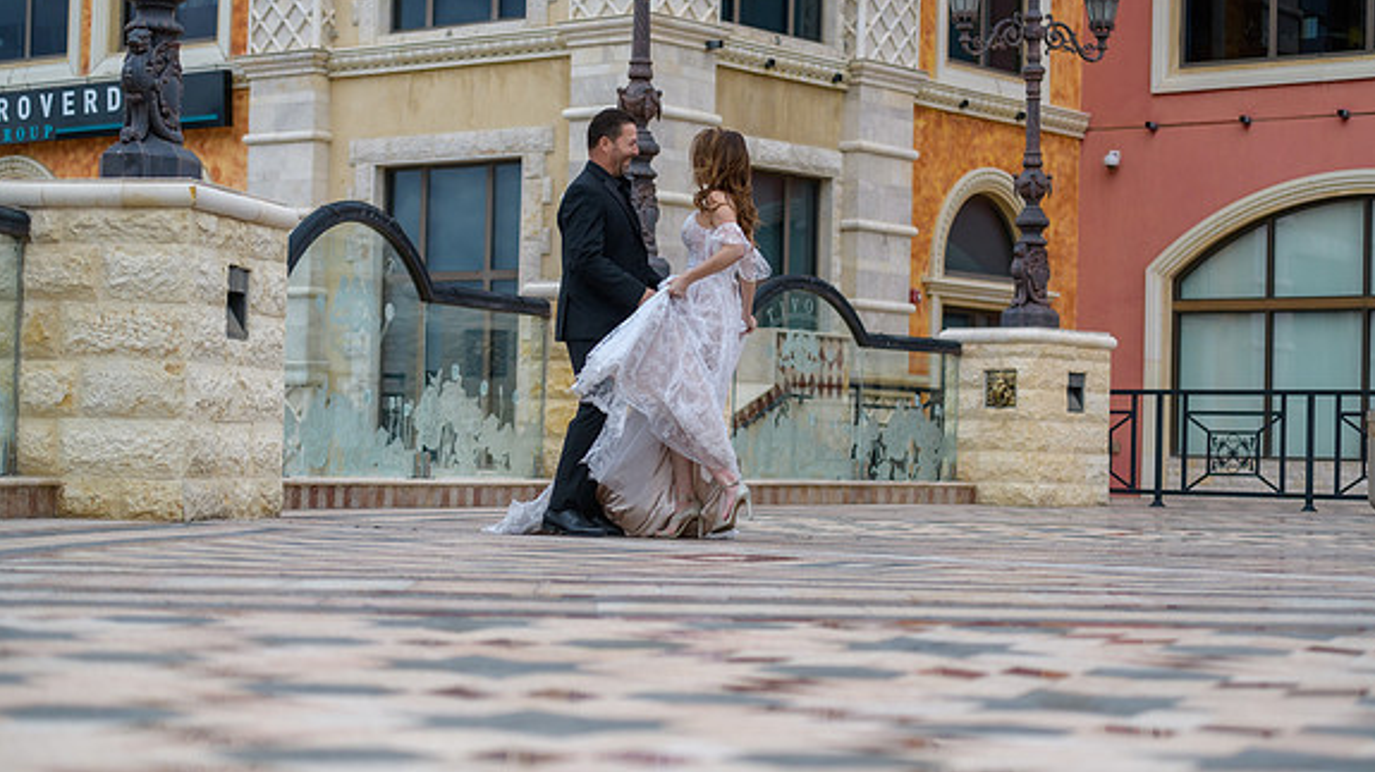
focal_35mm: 74
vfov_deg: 16.3
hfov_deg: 28.6
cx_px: 689
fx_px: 2697
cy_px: 374
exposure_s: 1/3200
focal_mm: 70
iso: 400
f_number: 2.8
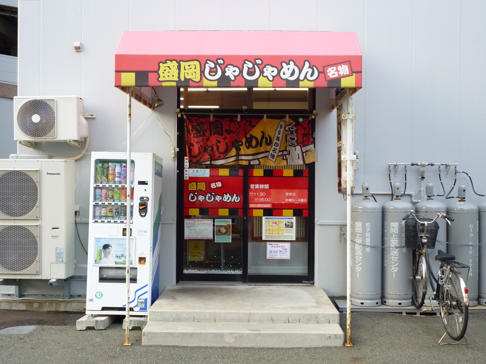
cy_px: 182
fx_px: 576
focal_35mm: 41
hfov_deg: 45.8
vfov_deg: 35.1
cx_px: 243
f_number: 3.7
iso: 320
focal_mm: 7.3
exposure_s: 1/60
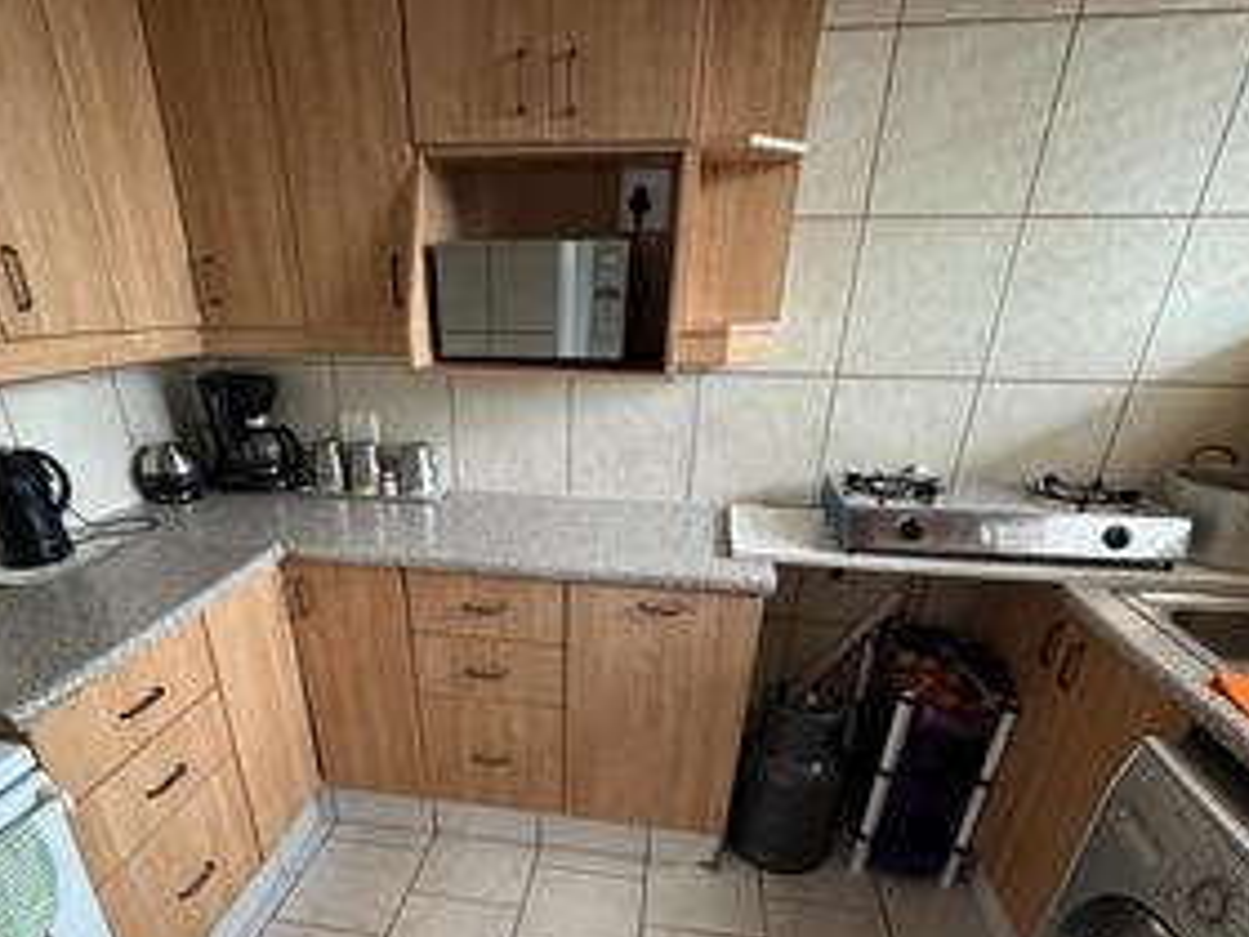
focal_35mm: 20
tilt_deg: -28.1
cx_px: 553
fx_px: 722
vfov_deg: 63.3
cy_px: 665
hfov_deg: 81.4
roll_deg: -0.2
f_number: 2.2
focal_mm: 2.22
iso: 400
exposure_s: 1/60
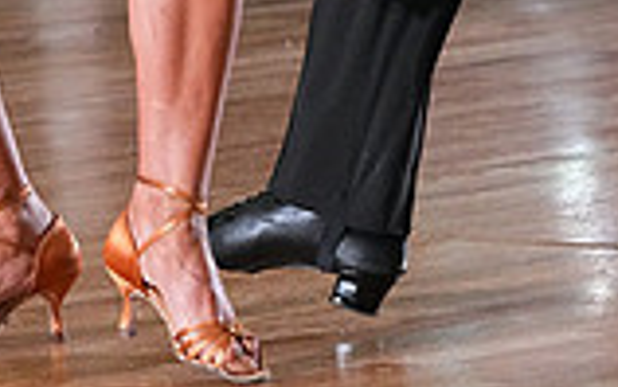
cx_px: 162
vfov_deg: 2.7
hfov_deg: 4.3
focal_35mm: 483
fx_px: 8141
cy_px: -469
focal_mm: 129
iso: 8000
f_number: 5
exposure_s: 1/400
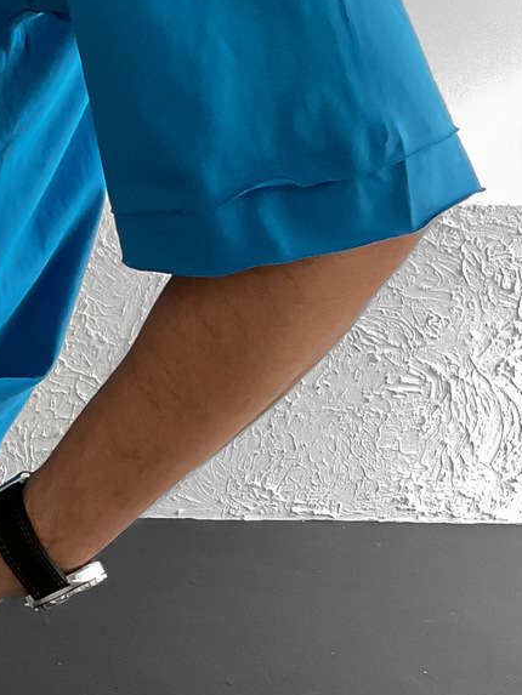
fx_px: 1628
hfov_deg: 17.1
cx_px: -164
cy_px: 403
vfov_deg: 24.1
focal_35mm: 81
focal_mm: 3
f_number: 1.8
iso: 125
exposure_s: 1/50
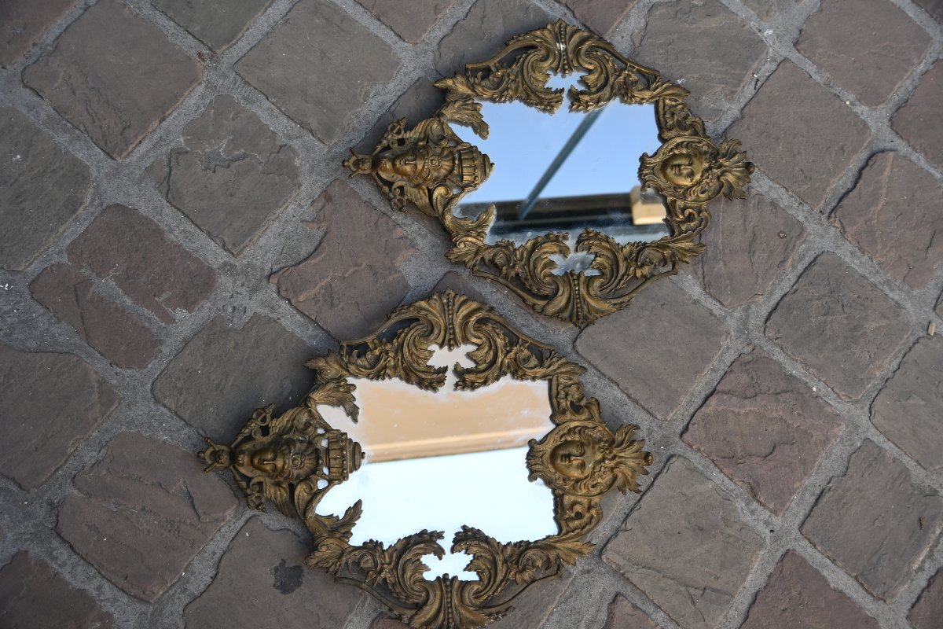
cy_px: 314
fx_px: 1139
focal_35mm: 44
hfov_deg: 45.0
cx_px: 472
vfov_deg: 30.8
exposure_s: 1/250
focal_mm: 29
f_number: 5
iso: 200
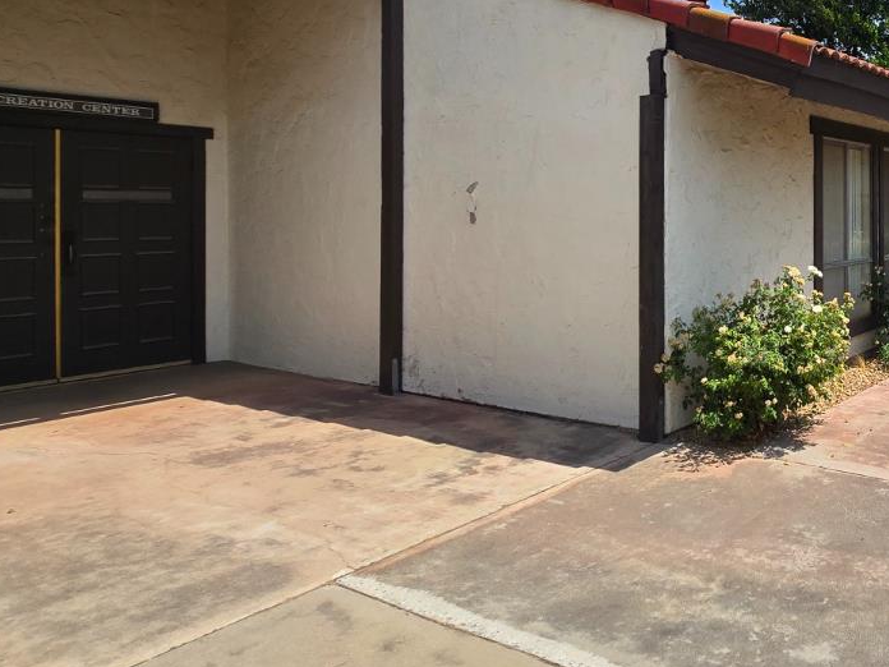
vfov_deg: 48.6
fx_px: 719
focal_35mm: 28
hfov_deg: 54.2
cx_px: 821
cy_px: 205
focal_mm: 2.2
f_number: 2.2
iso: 50
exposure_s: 1/2805
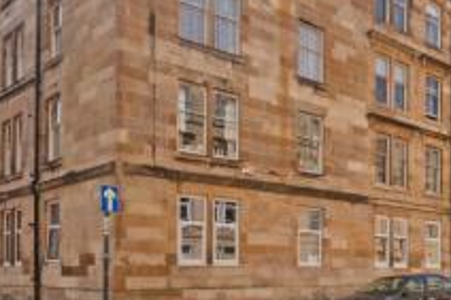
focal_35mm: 27
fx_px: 338
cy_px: 114
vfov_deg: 47.5
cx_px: 330
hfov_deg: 64.0
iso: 640
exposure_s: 1/250
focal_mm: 12
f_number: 8
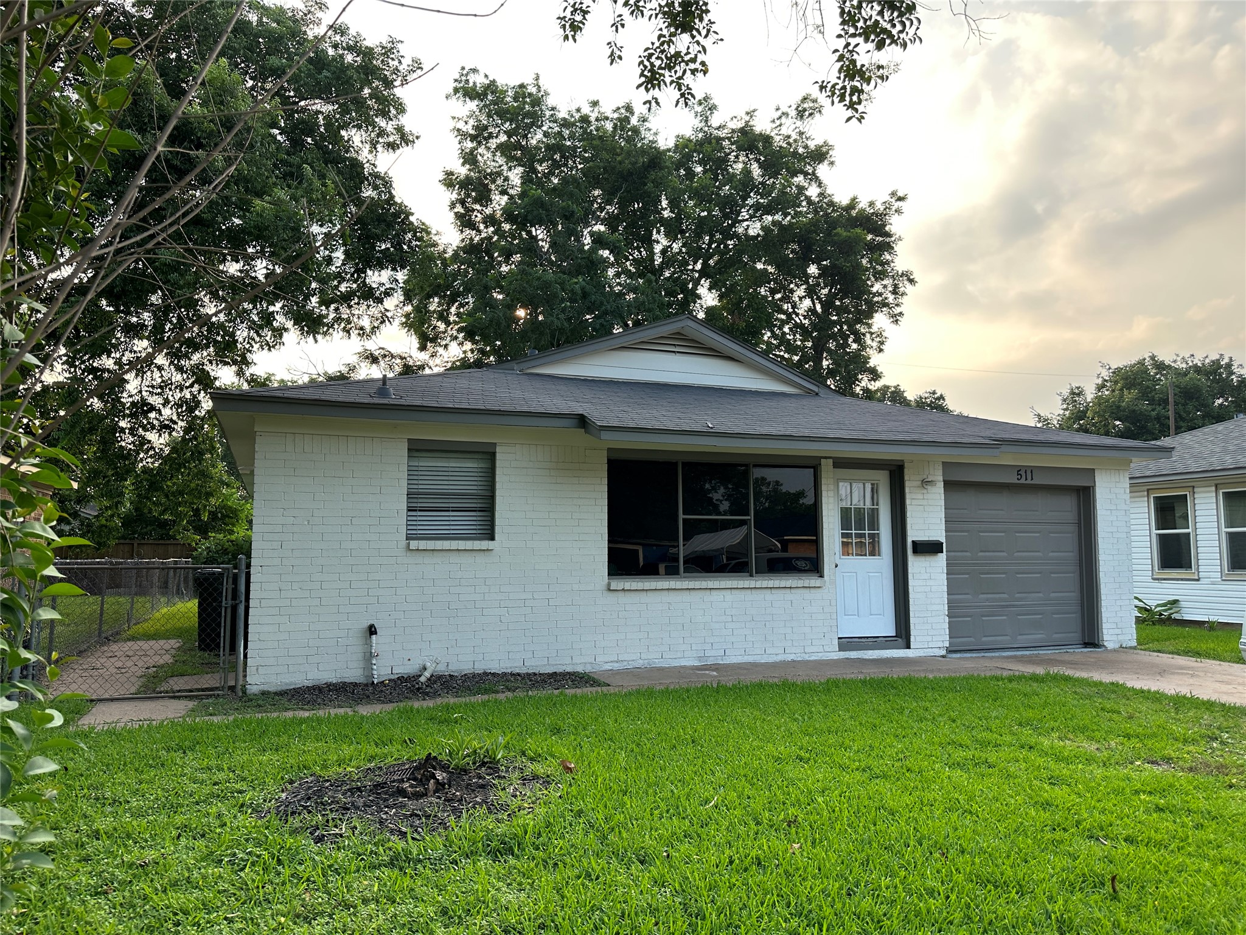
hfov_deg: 71.6
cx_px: 623
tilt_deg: +4.6
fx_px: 864
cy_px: 468
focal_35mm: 24
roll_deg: -0.3
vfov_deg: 56.8
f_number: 1.78
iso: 80
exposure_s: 1/864
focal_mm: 6.86
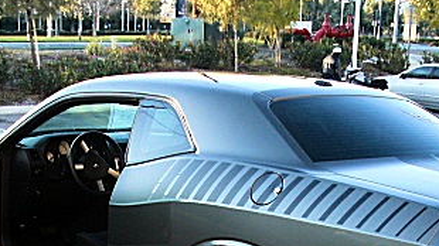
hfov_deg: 26.2
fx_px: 942
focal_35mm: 81
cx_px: 242
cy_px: 318
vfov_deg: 14.3
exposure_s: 1/100
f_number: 2.8
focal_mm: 6.3
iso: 100
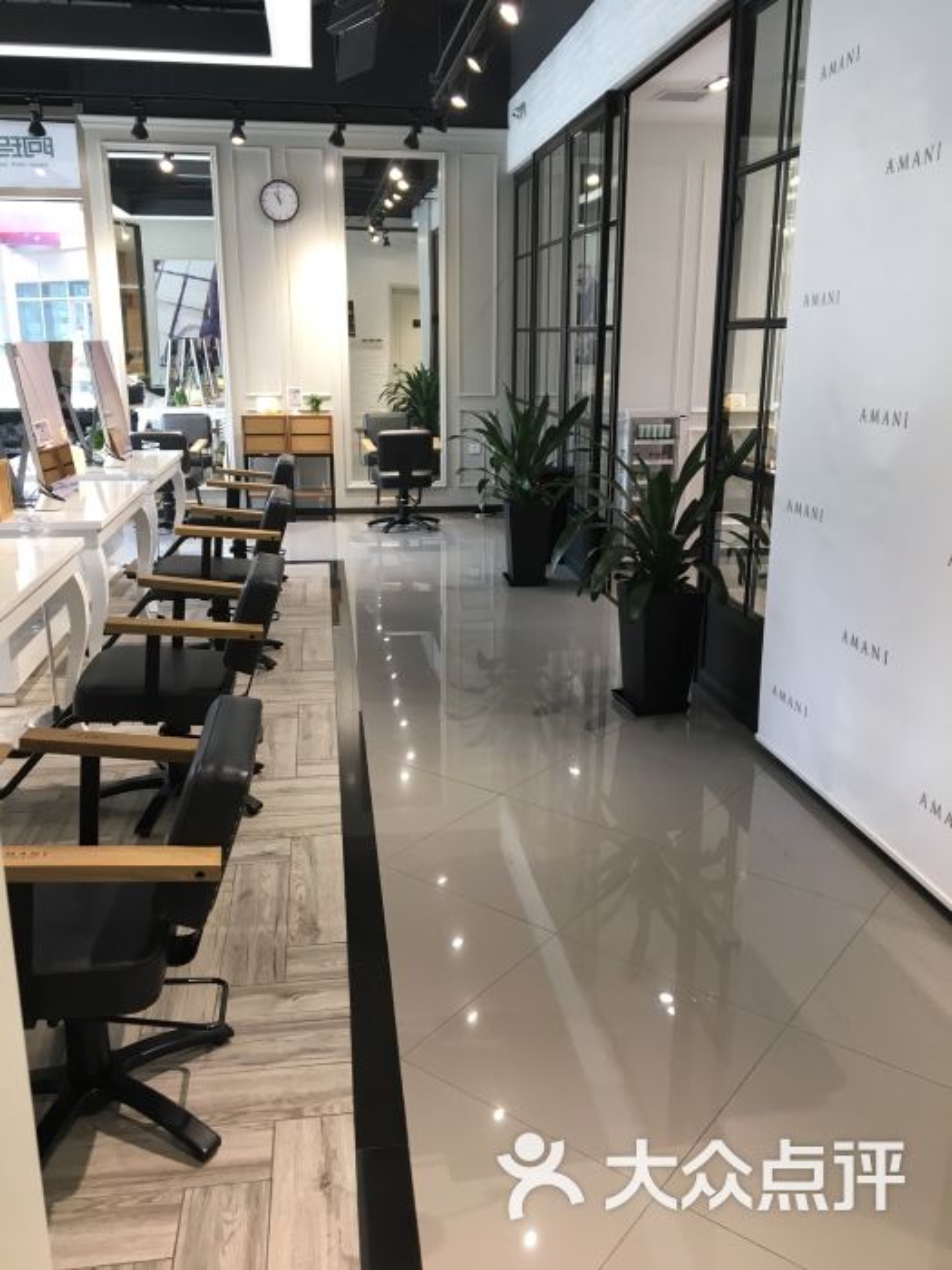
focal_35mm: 29
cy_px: 635
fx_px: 1063
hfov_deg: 48.2
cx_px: 476
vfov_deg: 61.7
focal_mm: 4.15
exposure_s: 1/33
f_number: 2.2
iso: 32
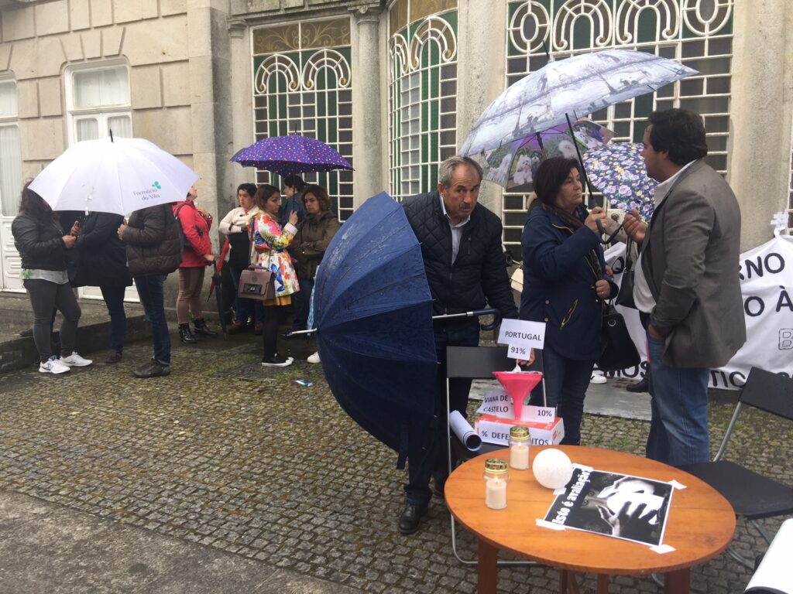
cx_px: 396
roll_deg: -0.8
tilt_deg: -5.4
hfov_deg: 61.7
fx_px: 664
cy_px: 297
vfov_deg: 48.2
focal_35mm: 29
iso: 32
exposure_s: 1/129
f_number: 2.2
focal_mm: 4.15
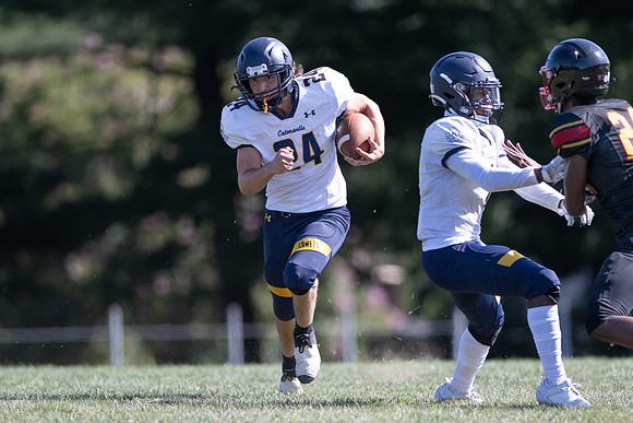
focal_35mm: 467
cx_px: 326
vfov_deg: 2.9
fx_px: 8212
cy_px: 274
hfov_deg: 4.4
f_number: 2.8
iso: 220
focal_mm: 300
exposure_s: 1/1600
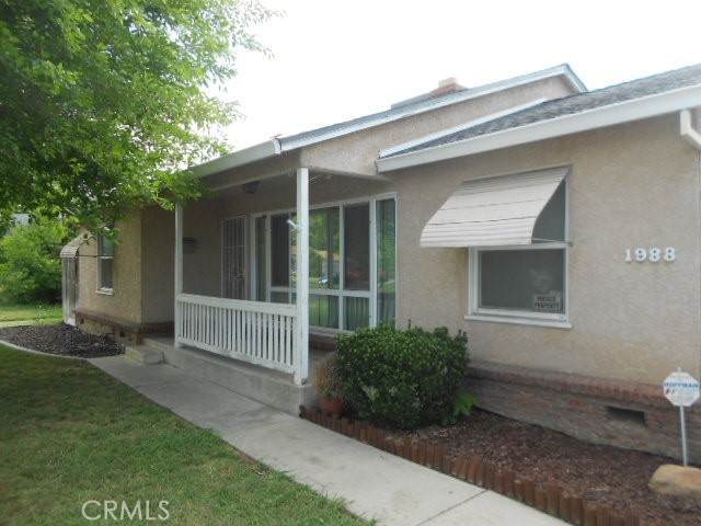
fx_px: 527
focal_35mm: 26
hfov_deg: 67.3
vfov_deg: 53.1
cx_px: 350
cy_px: 263
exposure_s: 1/200
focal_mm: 4.6
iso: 80
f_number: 3.2
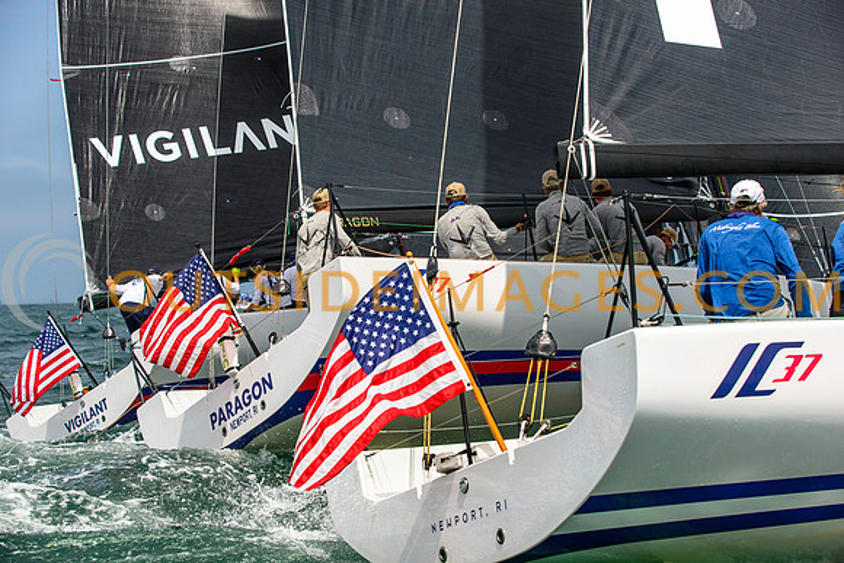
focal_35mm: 82
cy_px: 282
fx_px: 1931
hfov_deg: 24.7
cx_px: 422
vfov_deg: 16.6
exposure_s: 1/5000
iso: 400
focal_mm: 80
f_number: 5
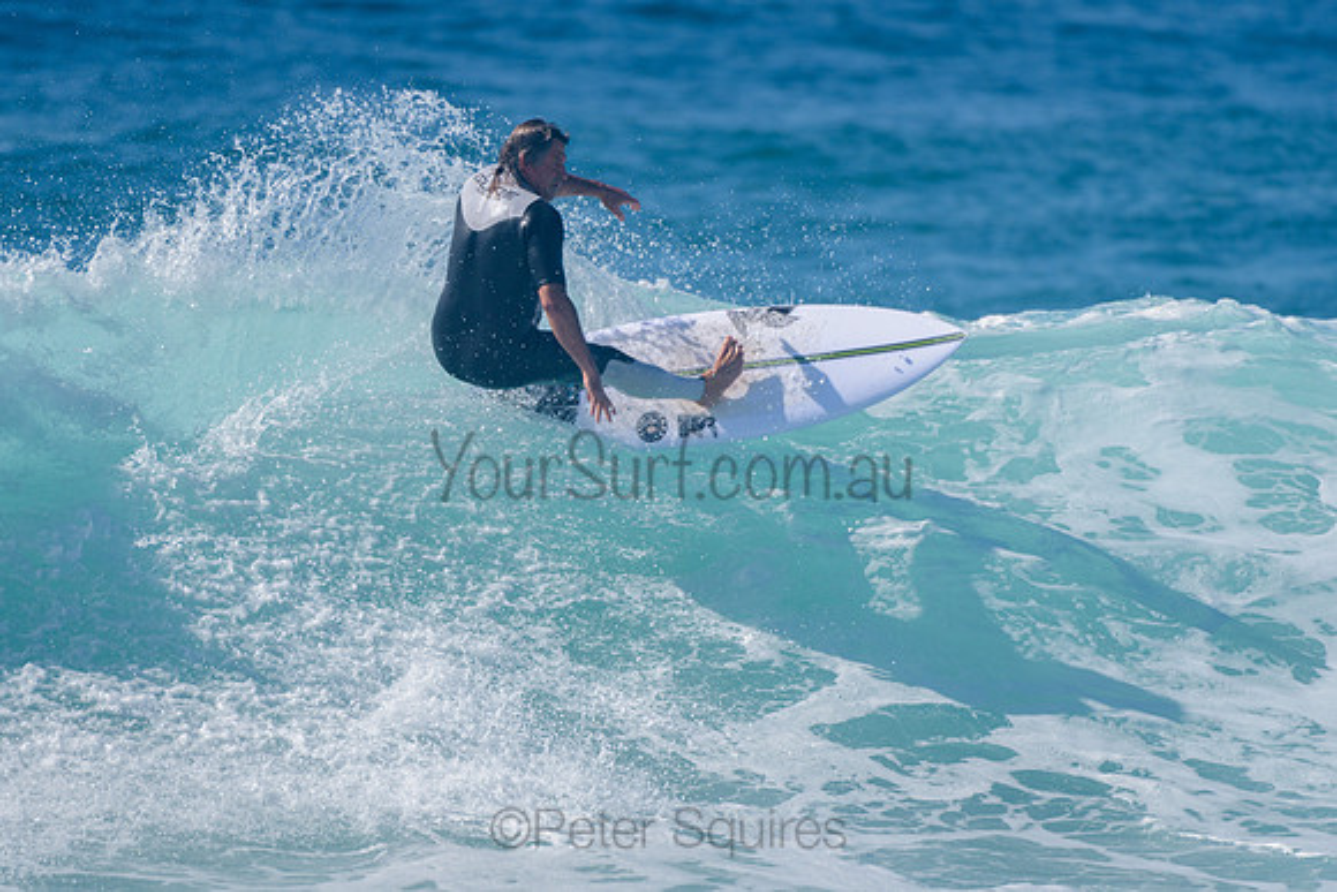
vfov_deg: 2.2
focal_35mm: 613
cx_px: 548
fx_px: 22763
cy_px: 429
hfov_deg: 3.4
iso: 125
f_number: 5.6
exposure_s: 1/2000
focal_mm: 500
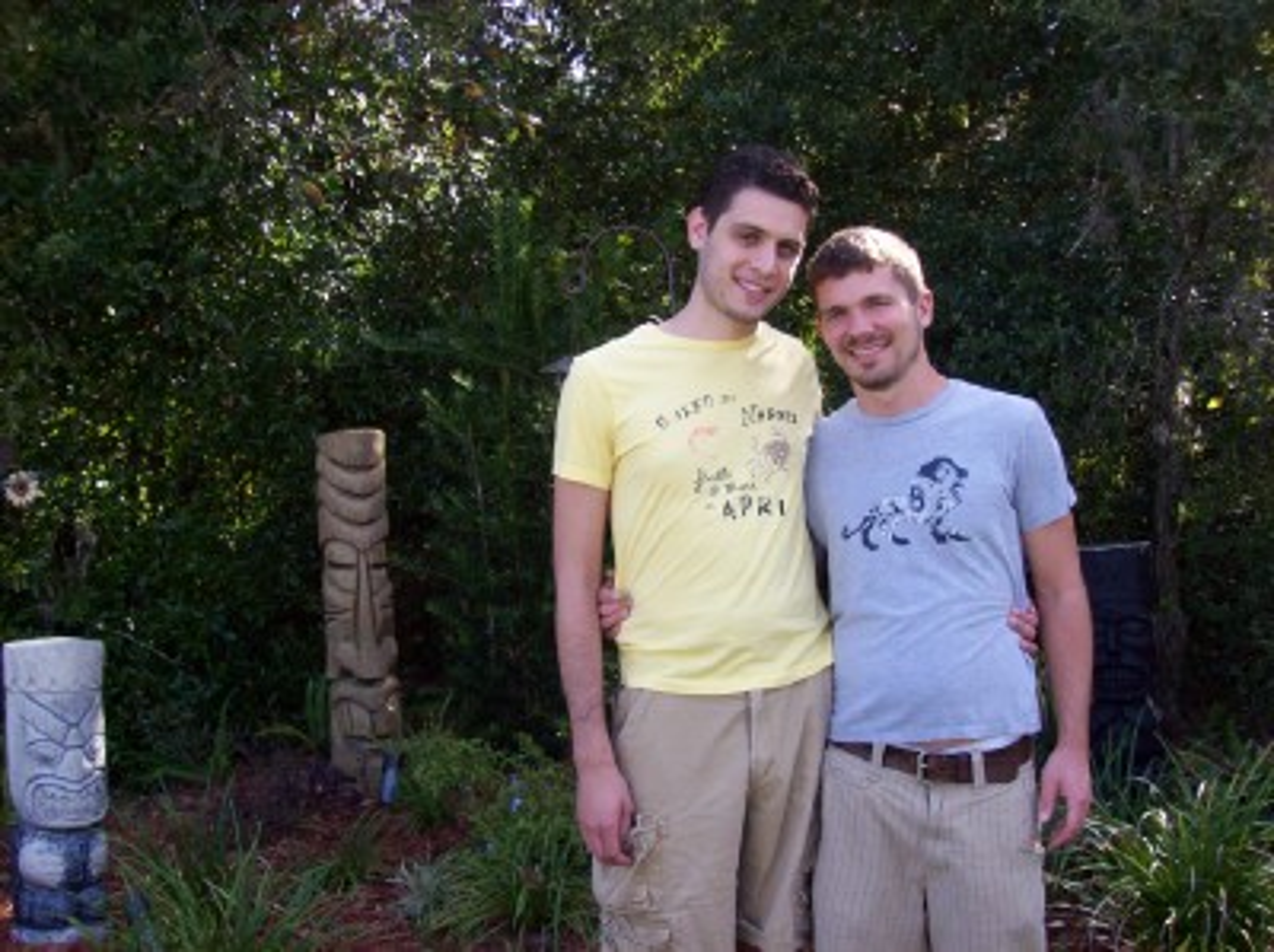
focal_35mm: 45
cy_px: 476
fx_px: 1654
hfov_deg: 42.1
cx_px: 637
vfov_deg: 32.1
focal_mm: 7.6
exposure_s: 1/210
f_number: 3
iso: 80
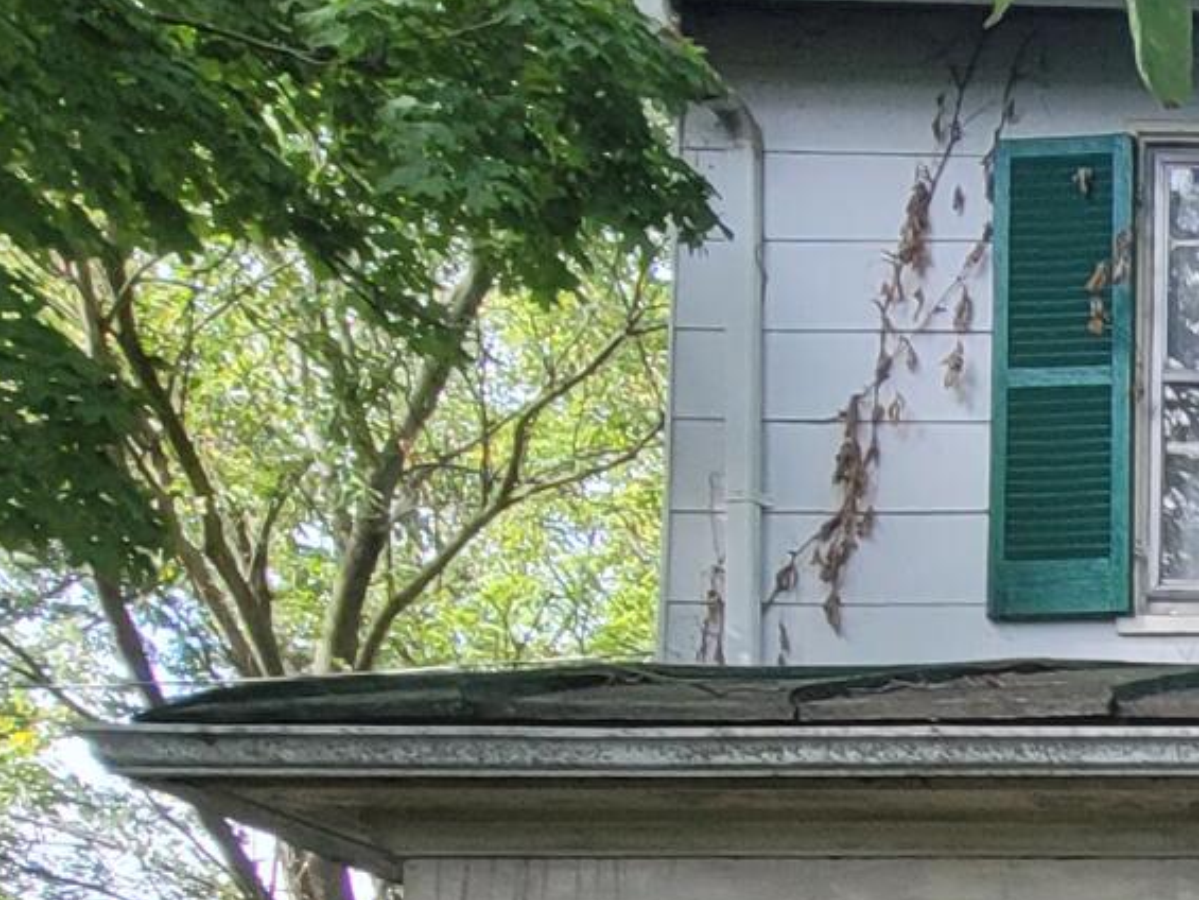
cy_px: 1280
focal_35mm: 69
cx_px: 2281
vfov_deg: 19.1
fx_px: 2390
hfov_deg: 19.3
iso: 64
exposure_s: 1/247
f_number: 2.2
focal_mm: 2.2
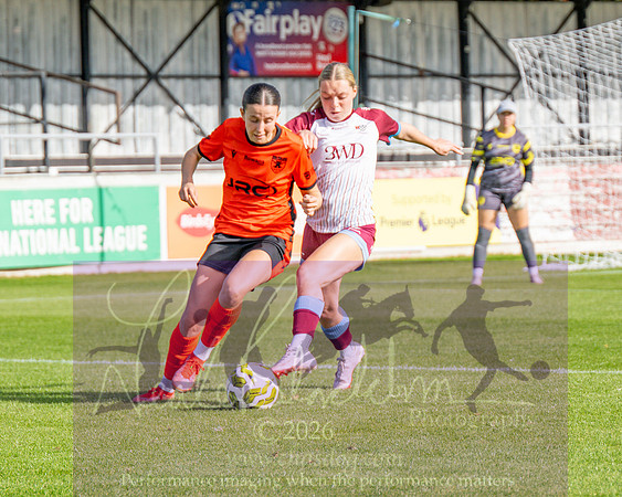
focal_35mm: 249
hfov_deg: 7.8
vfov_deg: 6.2
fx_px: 4575
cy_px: 291
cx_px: 266
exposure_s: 1/1600
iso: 125
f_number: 4
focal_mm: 115
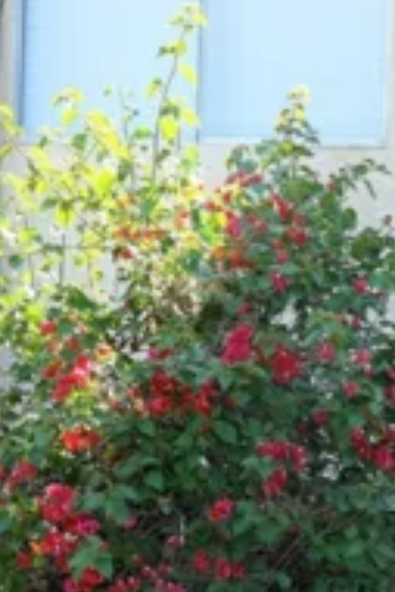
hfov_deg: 13.5
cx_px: 418
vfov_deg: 19.5
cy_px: 657
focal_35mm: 100
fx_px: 1643
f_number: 5.6
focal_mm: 12.6
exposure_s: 1/80
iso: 160
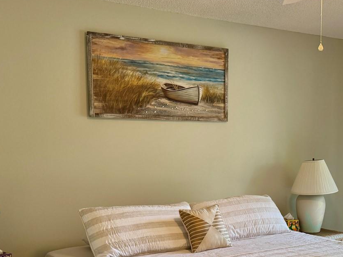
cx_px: 214
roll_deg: +0.2
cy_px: 201
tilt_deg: -7.1
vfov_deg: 30.8
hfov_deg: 41.0
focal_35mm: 46
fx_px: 456
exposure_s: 1/120
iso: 160
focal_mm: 6.76
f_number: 1.78
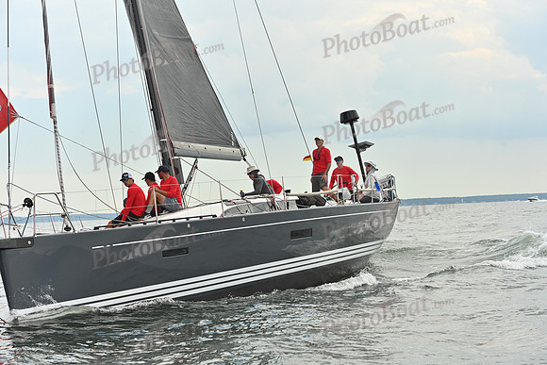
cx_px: 274
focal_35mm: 70
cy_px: 182
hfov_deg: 28.8
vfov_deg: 19.5
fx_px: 1064
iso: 320
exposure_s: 1/1600
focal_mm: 70
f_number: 6.3
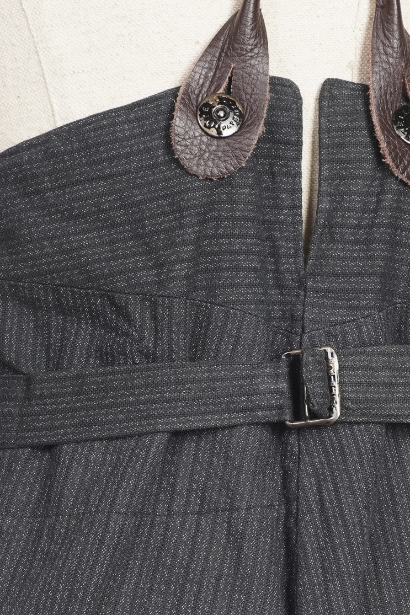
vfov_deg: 16.3
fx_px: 2119
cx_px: 243
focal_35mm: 124
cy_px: 580
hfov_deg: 11.0
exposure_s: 1/25
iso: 320
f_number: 5.6
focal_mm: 32
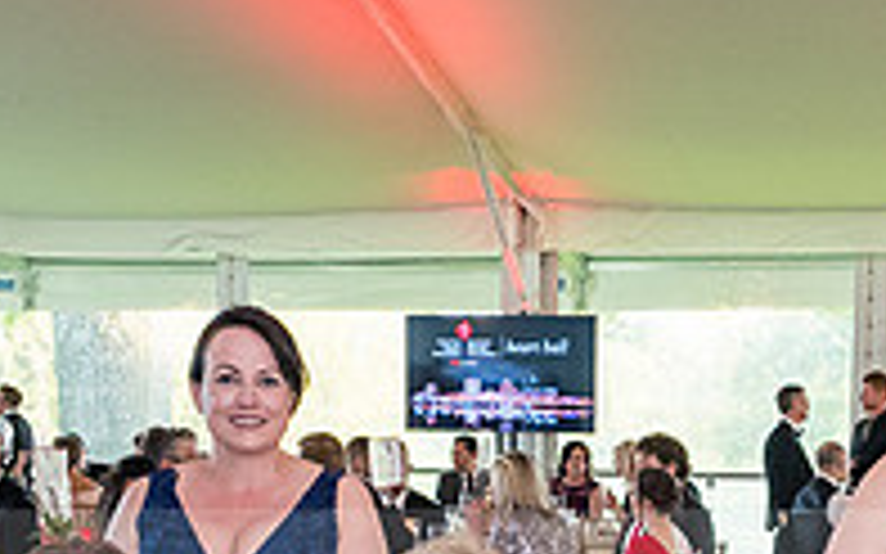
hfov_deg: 25.4
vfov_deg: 15.4
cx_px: 603
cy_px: 709
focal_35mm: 81
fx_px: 1955
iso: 1600
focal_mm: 18
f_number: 5.6
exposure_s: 1/80
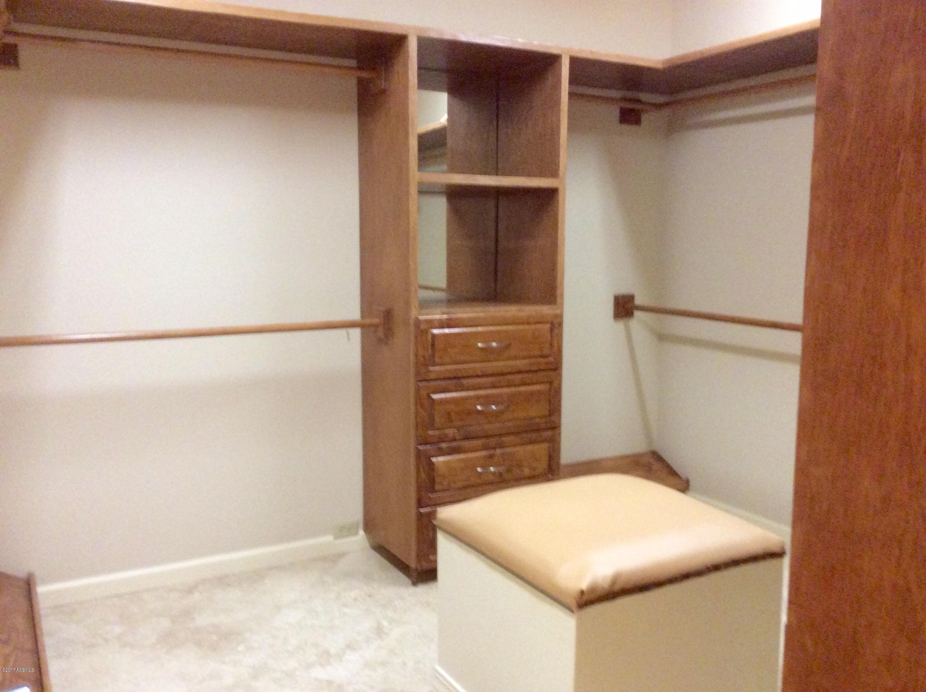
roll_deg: +1.1
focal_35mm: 32
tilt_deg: -9.1
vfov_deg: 44.1
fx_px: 855
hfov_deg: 56.9
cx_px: 463
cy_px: 346
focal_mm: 3.3
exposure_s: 1/15
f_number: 2.4
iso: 250
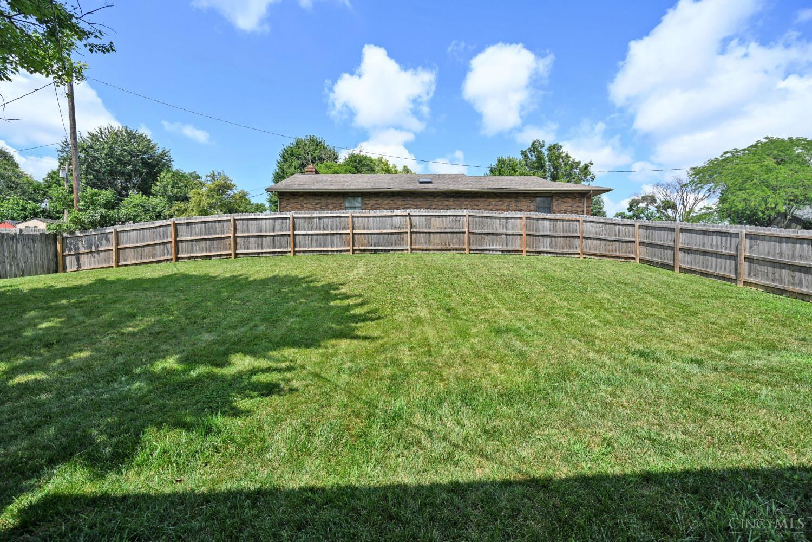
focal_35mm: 14
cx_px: 406
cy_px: 271
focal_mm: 14
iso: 100
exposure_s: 1/320
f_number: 6.3
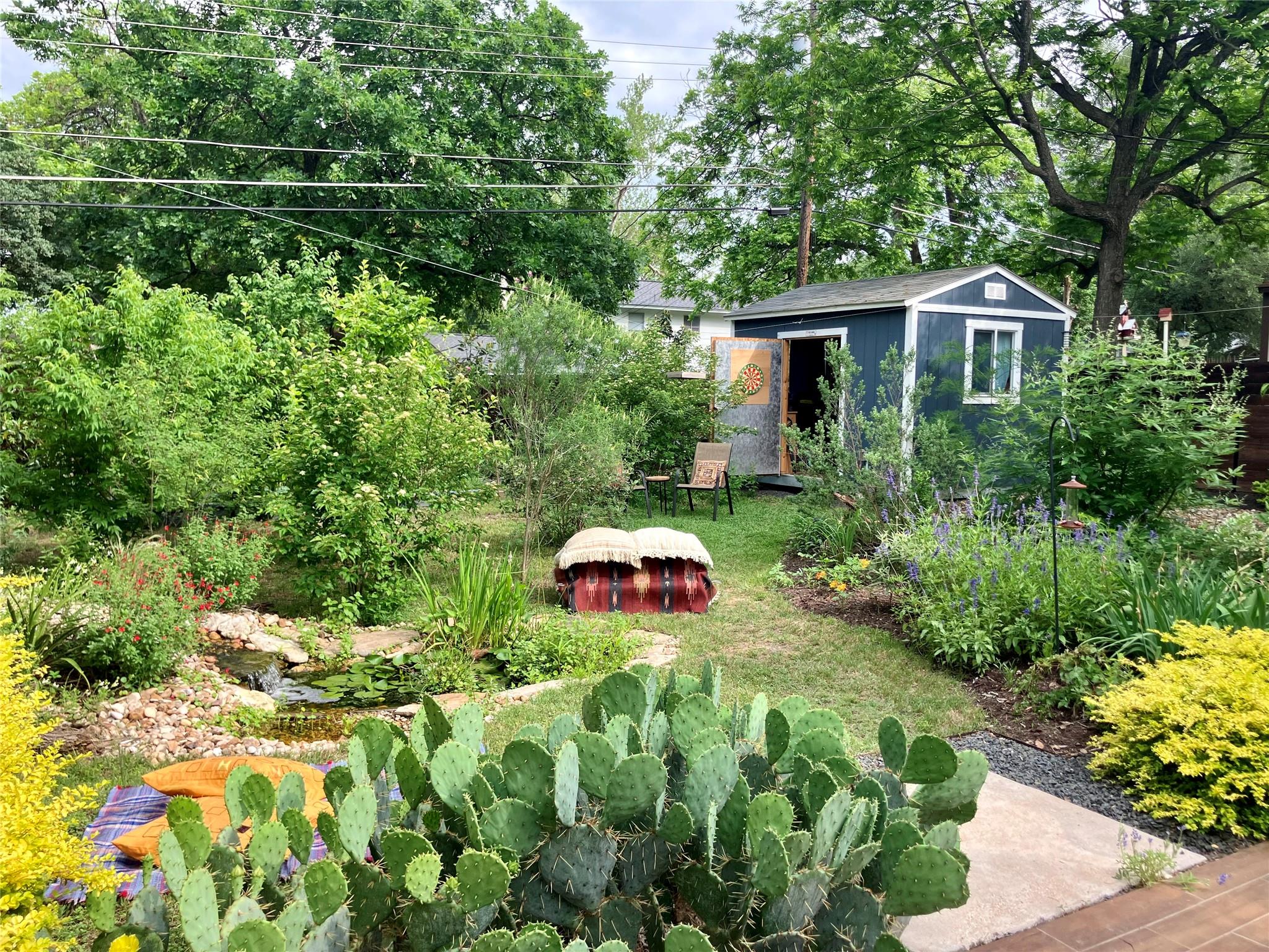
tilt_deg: -4.3
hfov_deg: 63.4
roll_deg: -1.1
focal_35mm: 28
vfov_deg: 49.7
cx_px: 634
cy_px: 476
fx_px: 1026
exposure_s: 1/481
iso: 32
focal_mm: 3.99
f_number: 1.8
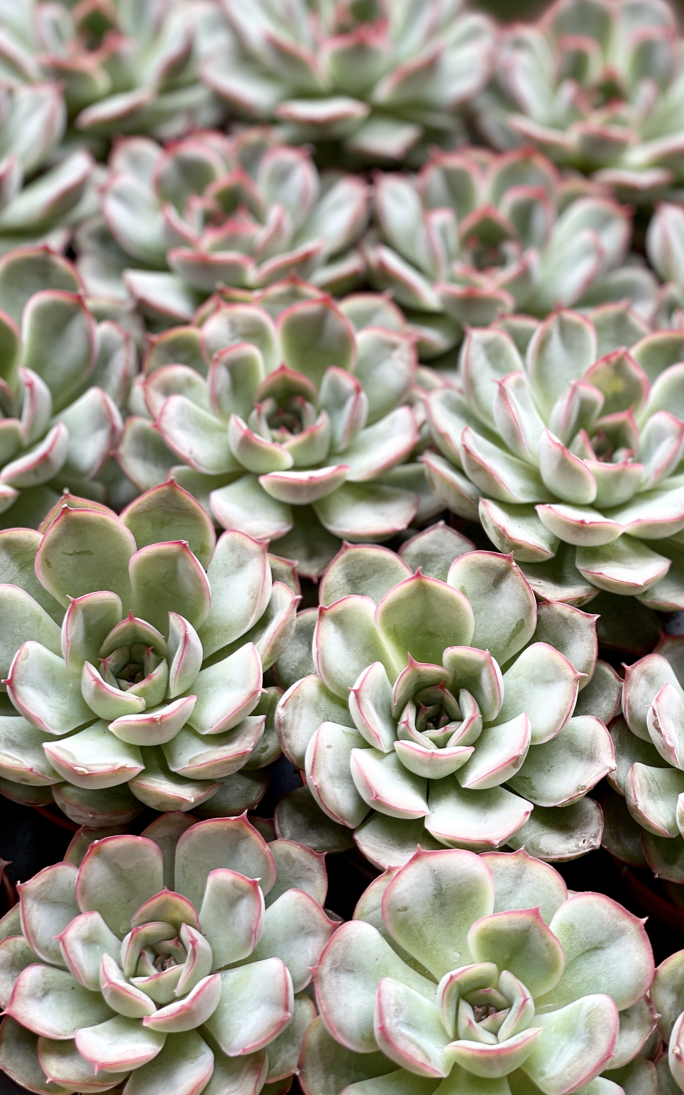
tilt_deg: -38.8
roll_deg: -1.3
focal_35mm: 78
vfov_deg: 26.5
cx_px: 467
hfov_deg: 16.7
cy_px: 574
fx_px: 2326
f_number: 2.2
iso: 32
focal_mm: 7.5
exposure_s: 1/121
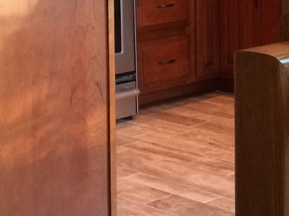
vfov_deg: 13.8
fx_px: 867
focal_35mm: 104
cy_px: -40
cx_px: 130
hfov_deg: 18.9
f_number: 2.2
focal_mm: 4.12
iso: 160
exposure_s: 1/30
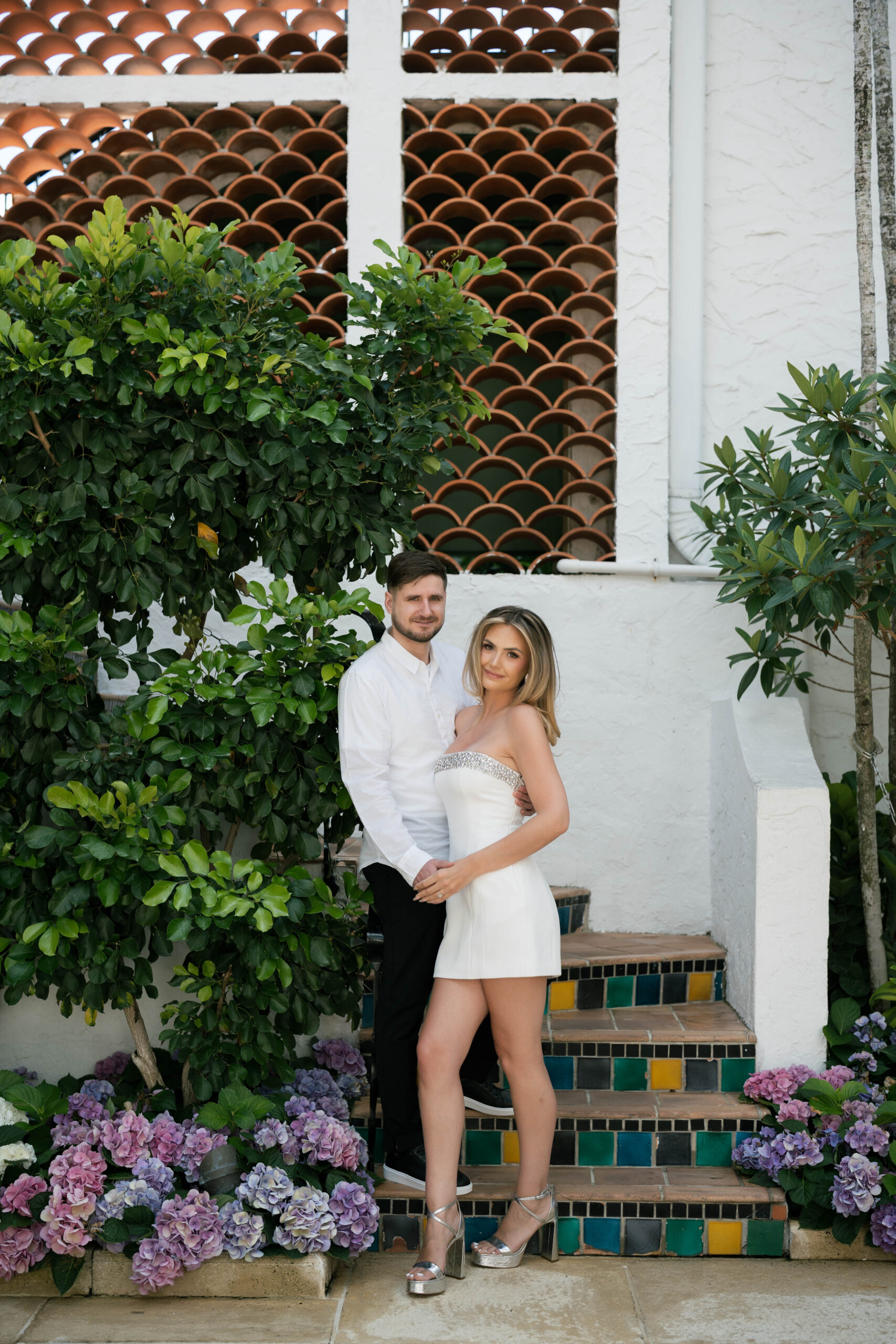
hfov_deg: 27.0
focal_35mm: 50
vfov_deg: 39.6
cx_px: 448
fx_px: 1866
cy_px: 672
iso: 100
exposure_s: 1/1250
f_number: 2
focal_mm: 50
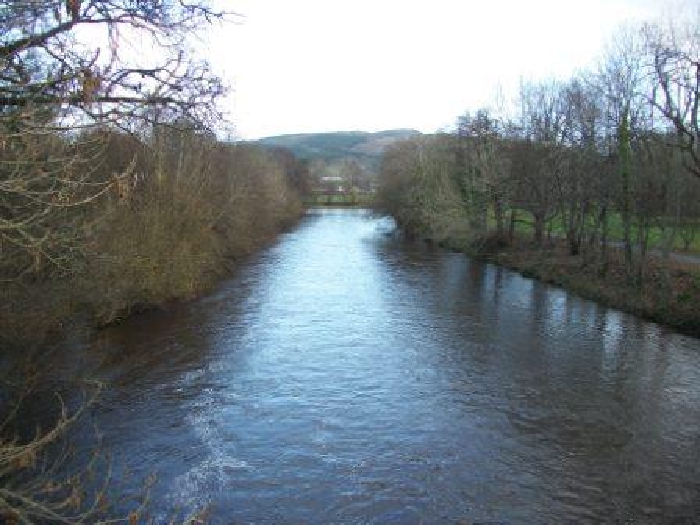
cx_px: 350
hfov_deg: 56.8
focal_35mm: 32
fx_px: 647
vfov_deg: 44.2
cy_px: 262
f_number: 2.9
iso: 80
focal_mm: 5.7
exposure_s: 1/160
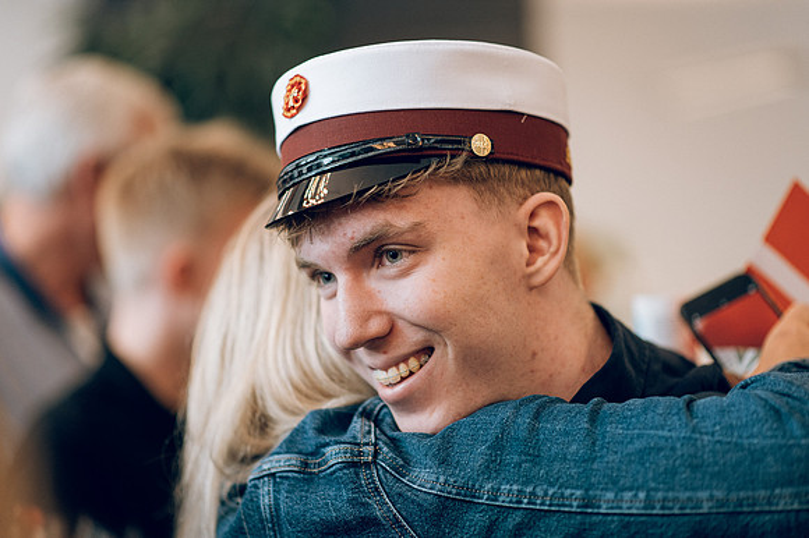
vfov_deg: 16.1
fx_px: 1909
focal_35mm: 85
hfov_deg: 23.9
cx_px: 404
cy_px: 269
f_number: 1.8
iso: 640
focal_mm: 85
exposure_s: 1/200
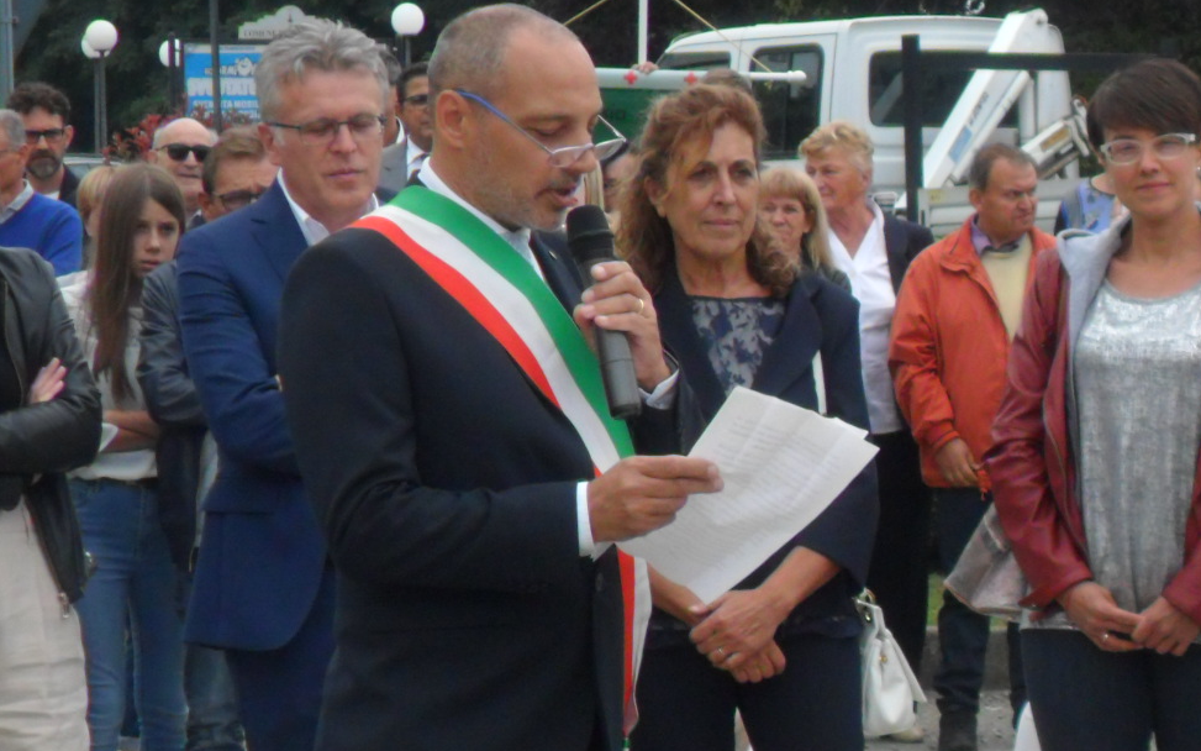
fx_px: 6840
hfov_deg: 10.0
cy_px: 631
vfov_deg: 6.3
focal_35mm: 209
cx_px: 1079
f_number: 3.9
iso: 80
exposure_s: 1/500
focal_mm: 13.2
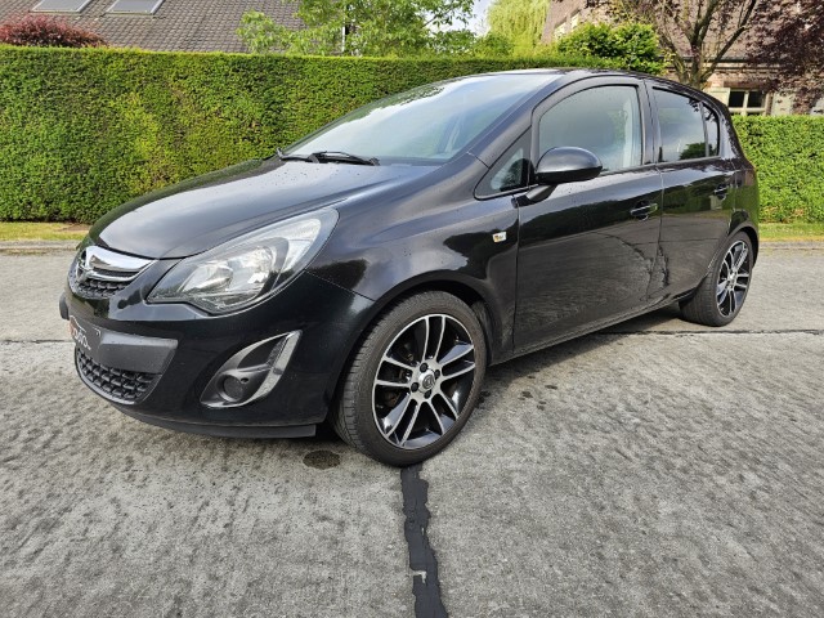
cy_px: 309
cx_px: 412
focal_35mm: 23
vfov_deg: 58.9
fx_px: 547
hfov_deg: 73.9
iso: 16
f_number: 1.7
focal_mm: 6.3
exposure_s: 1/180
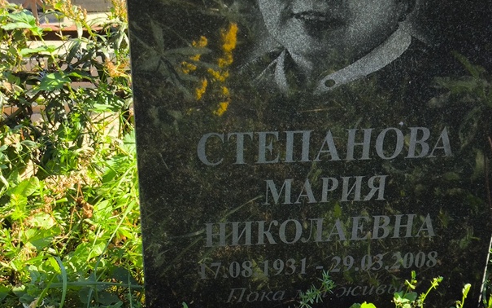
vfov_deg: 18.5
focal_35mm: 70
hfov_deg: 29.2
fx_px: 939
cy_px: 213
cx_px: 319
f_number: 1.7
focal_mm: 4.71
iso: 50
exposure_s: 1/303
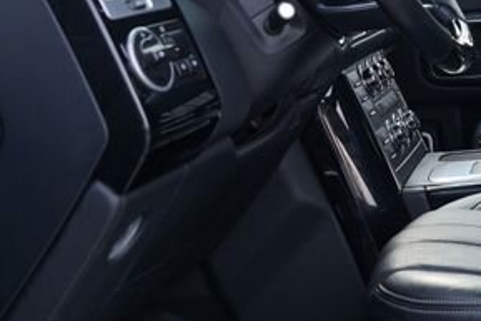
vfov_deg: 15.7
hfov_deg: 22.0
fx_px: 1136
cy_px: -19
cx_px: 583
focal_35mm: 85
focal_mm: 24
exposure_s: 1/100
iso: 100
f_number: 5
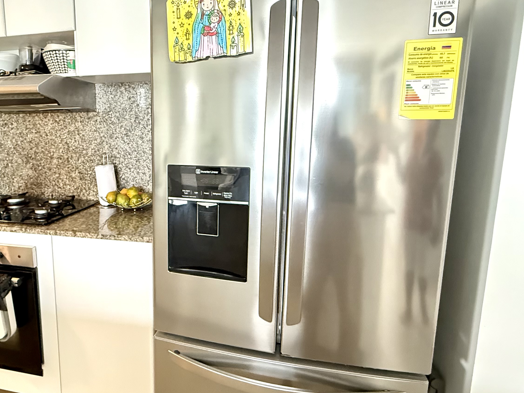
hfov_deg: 67.7
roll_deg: +0.2
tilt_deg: -8.6
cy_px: 193
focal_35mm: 25
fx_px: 378
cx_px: 179
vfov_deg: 54.9
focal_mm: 2.22
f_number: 2.2
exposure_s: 1/60
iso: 1250
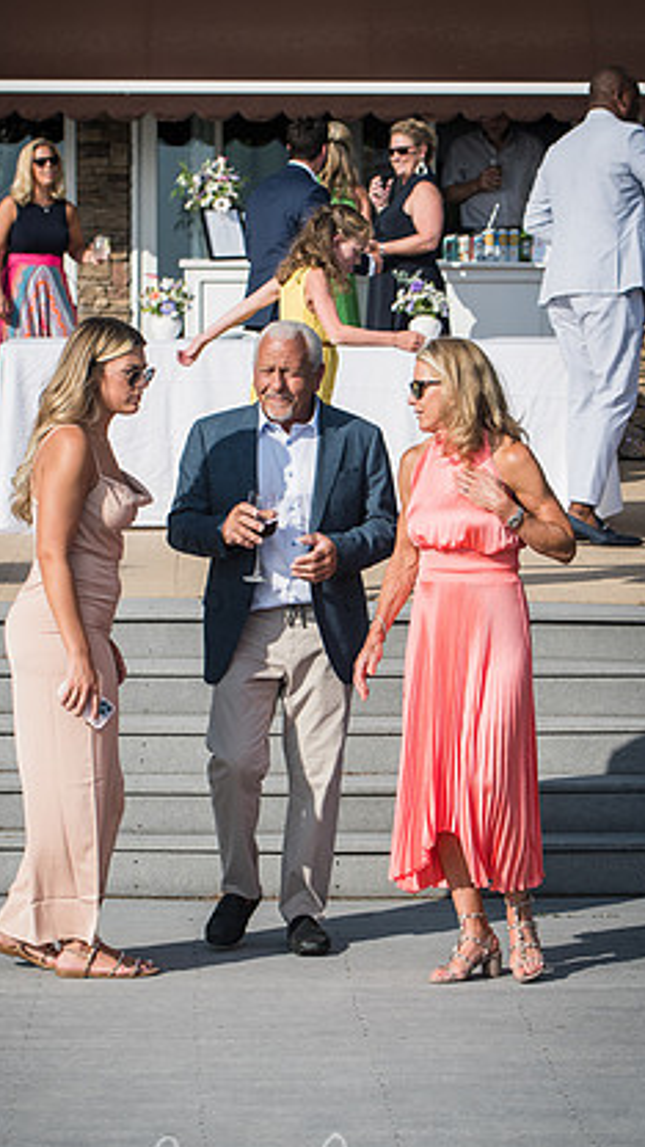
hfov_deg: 10.2
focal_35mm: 119
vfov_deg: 18.0
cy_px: 607
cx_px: 276
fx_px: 3618
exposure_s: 1/2500
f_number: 4
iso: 200
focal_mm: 70
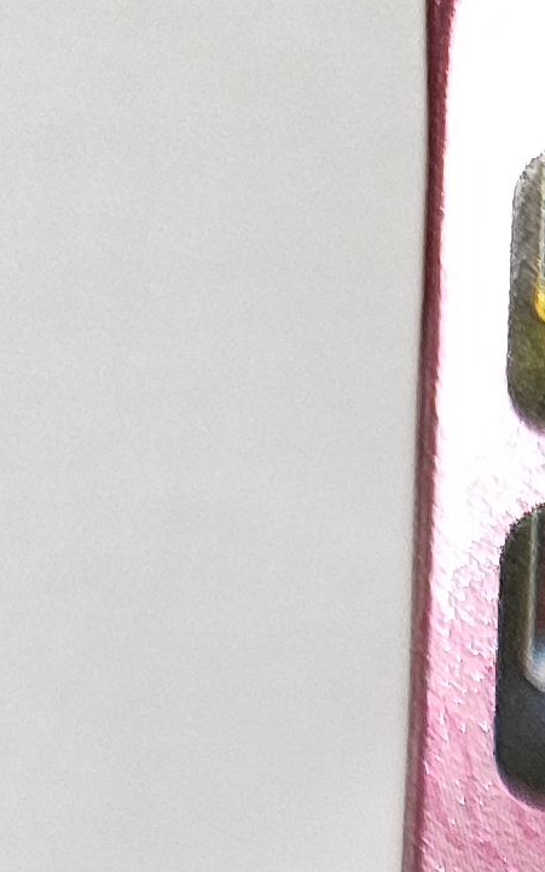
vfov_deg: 11.7
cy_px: 2281
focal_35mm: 135
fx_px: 3210
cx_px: 1152
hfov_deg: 9.0
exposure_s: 1/100
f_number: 1.88
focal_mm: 5.59
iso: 387
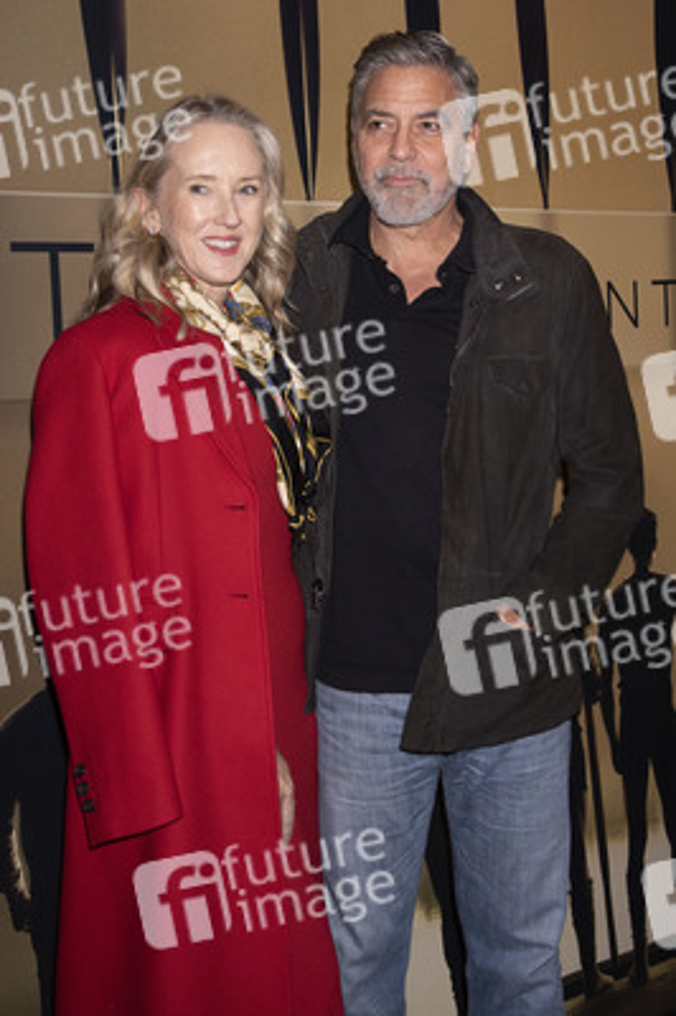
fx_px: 1072
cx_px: 338
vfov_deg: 50.7
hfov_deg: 35.0
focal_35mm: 38
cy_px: 508
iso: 400
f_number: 9
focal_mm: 38
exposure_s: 1/200
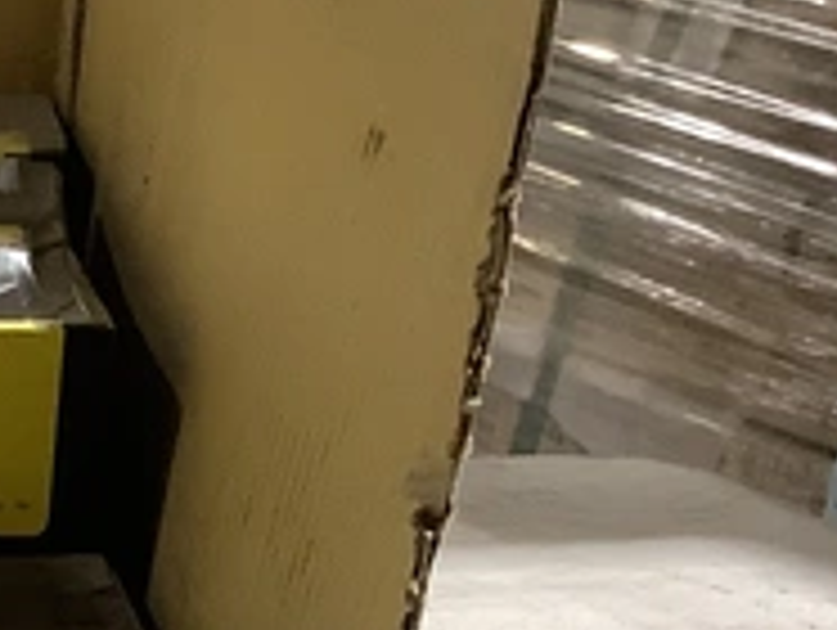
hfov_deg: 14.0
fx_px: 3026
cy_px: 880
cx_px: -652
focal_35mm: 125
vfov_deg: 11.5
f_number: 2.4
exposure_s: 1/60
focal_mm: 3.3
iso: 200
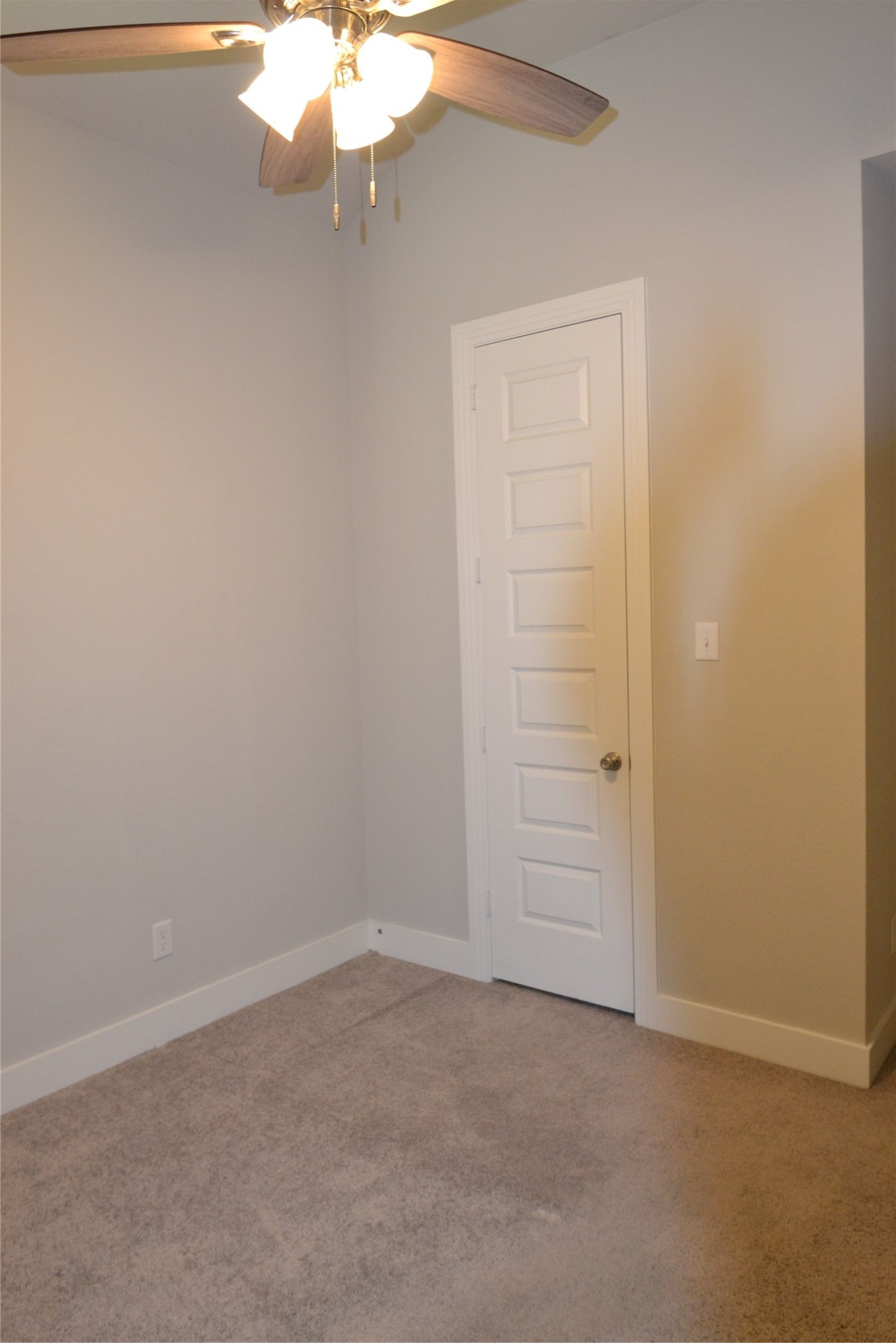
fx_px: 896
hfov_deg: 53.1
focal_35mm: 24
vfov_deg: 73.7
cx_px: 448
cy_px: 672
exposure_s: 1/60
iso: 1100
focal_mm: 16
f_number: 4
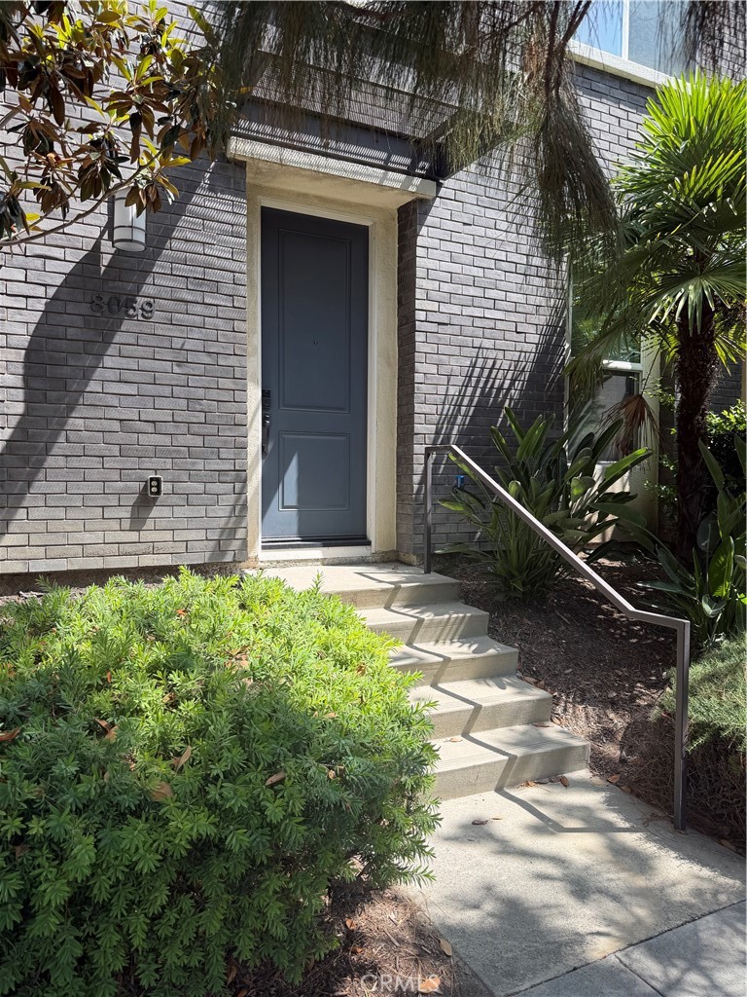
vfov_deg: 71.6
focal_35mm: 24
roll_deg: -0.3
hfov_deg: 56.8
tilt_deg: -2.0
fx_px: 691
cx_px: 374
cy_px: 498
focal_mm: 6.76
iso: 80
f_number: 1.78
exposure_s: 1/1156
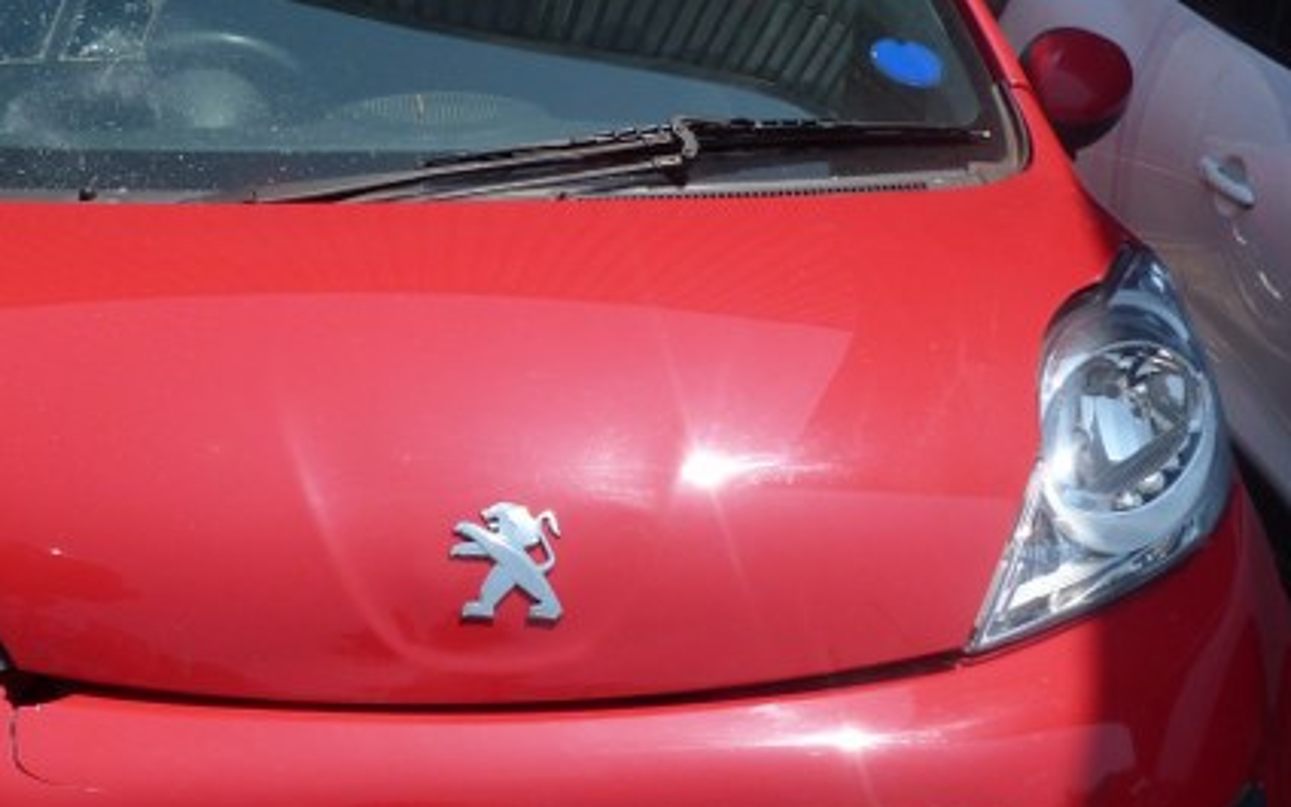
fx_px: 1759
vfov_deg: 25.8
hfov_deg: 40.0
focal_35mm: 50
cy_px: 472
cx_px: 487
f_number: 5.6
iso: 80
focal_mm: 4.5
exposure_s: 1/320
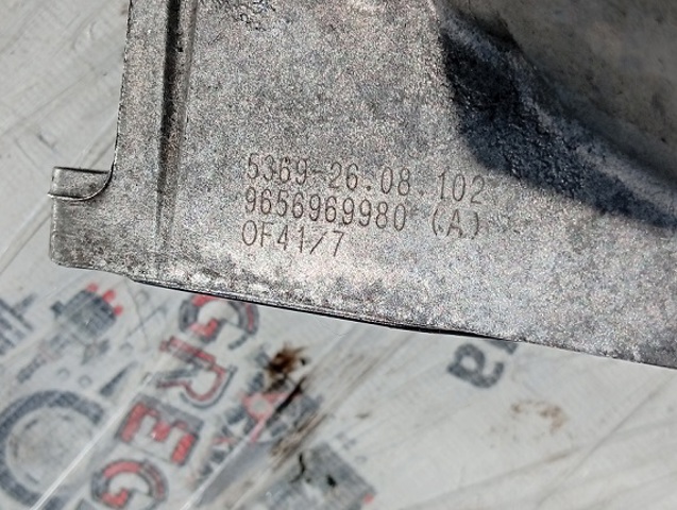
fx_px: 1019
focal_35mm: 52
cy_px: 255
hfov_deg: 36.8
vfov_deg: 28.1
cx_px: 338
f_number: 1.8
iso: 50
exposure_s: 1/1068
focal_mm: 3.96
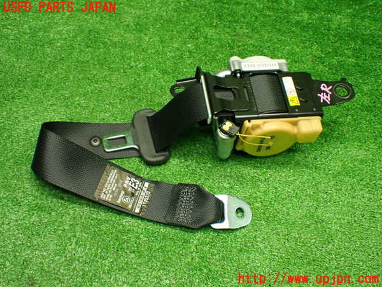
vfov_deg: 32.9
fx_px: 486
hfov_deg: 42.9
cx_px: 191
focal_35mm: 44
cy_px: 144
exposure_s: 1/80
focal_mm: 7.84
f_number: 2.9
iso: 800
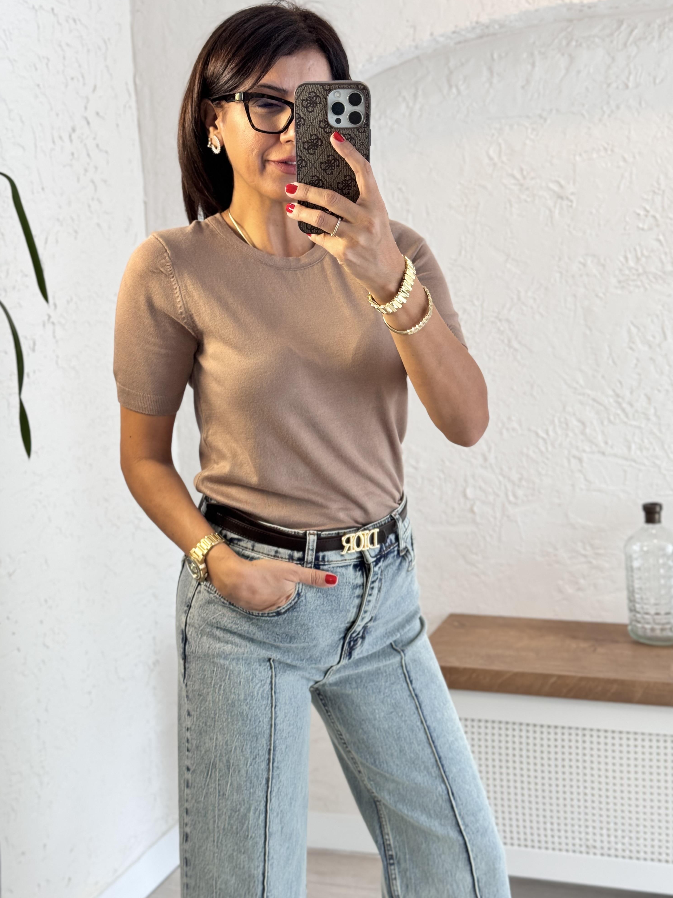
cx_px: 342
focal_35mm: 49
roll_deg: +1.9
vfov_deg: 38.9
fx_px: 1270
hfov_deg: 29.7
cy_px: 455
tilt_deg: -21.6
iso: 100
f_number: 1.78
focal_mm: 6.76
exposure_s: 1/90
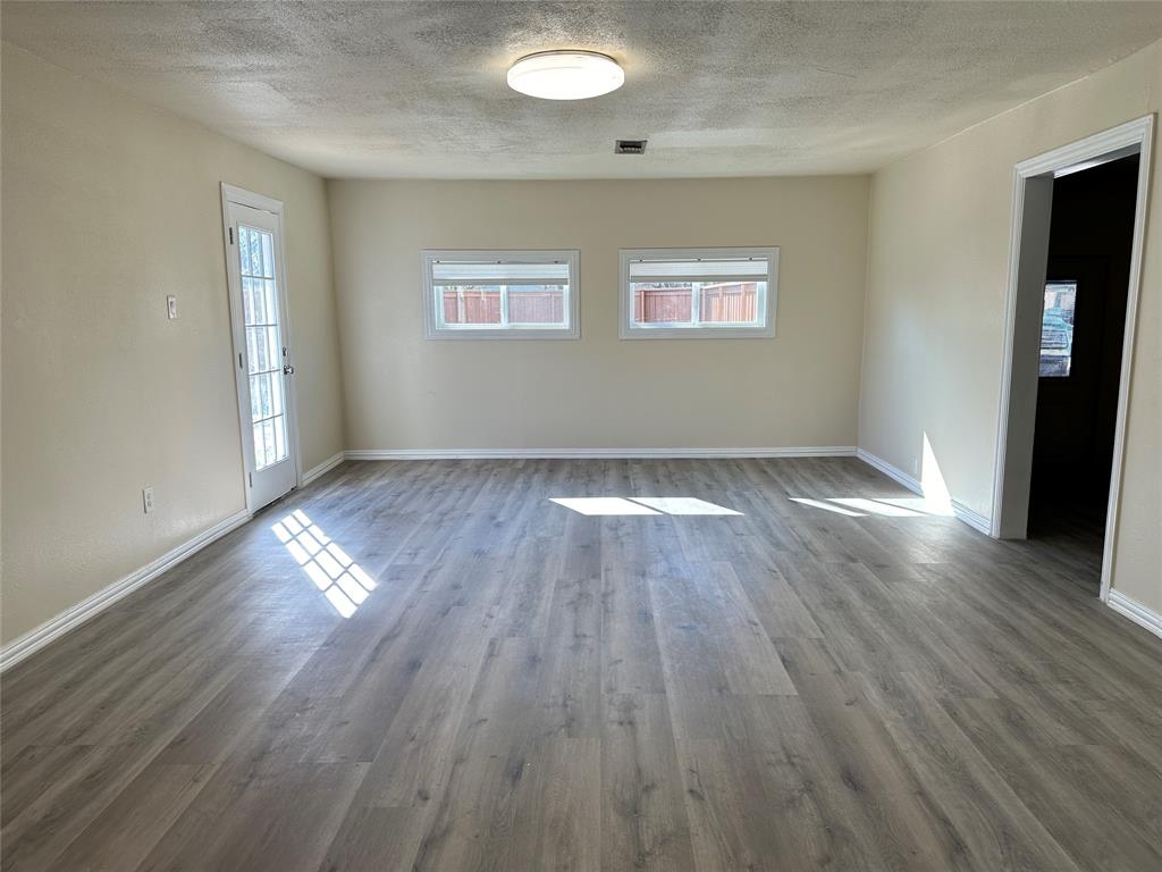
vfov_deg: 56.8
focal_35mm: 24
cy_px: 436
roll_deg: +0.5
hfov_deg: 71.6
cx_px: 581
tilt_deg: -8.9
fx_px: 806
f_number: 1.78
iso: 80
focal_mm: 6.86
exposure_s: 1/173
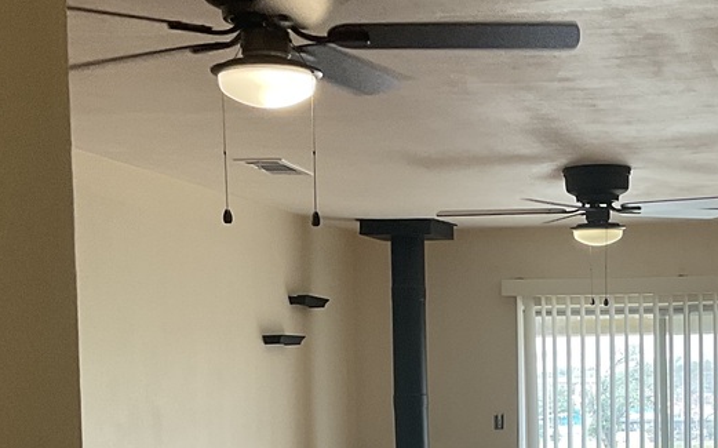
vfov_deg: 14.8
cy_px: 543
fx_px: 1662
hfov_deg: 23.9
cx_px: 601
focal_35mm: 85
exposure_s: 1/120
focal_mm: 3
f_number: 1.8
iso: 64
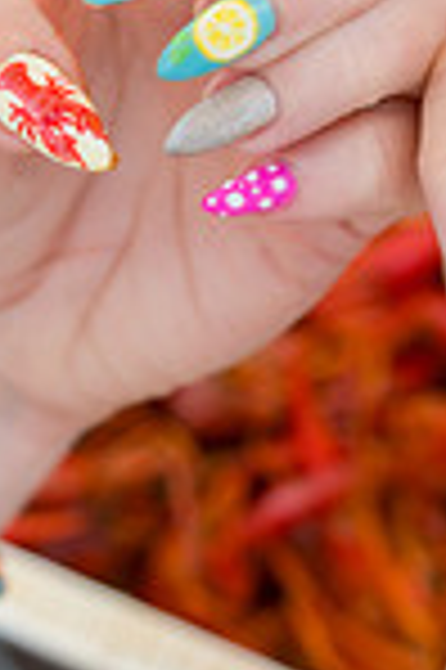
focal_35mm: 178
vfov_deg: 11.6
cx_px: 365
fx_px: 3315
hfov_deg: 7.7
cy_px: 324
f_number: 5
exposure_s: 1/400
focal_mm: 59
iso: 100
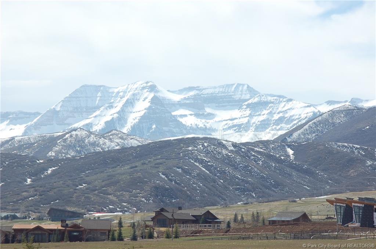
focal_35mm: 120
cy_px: 124
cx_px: 188
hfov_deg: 17.1
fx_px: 1251
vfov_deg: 11.4
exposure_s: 1/320
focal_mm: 80
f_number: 10
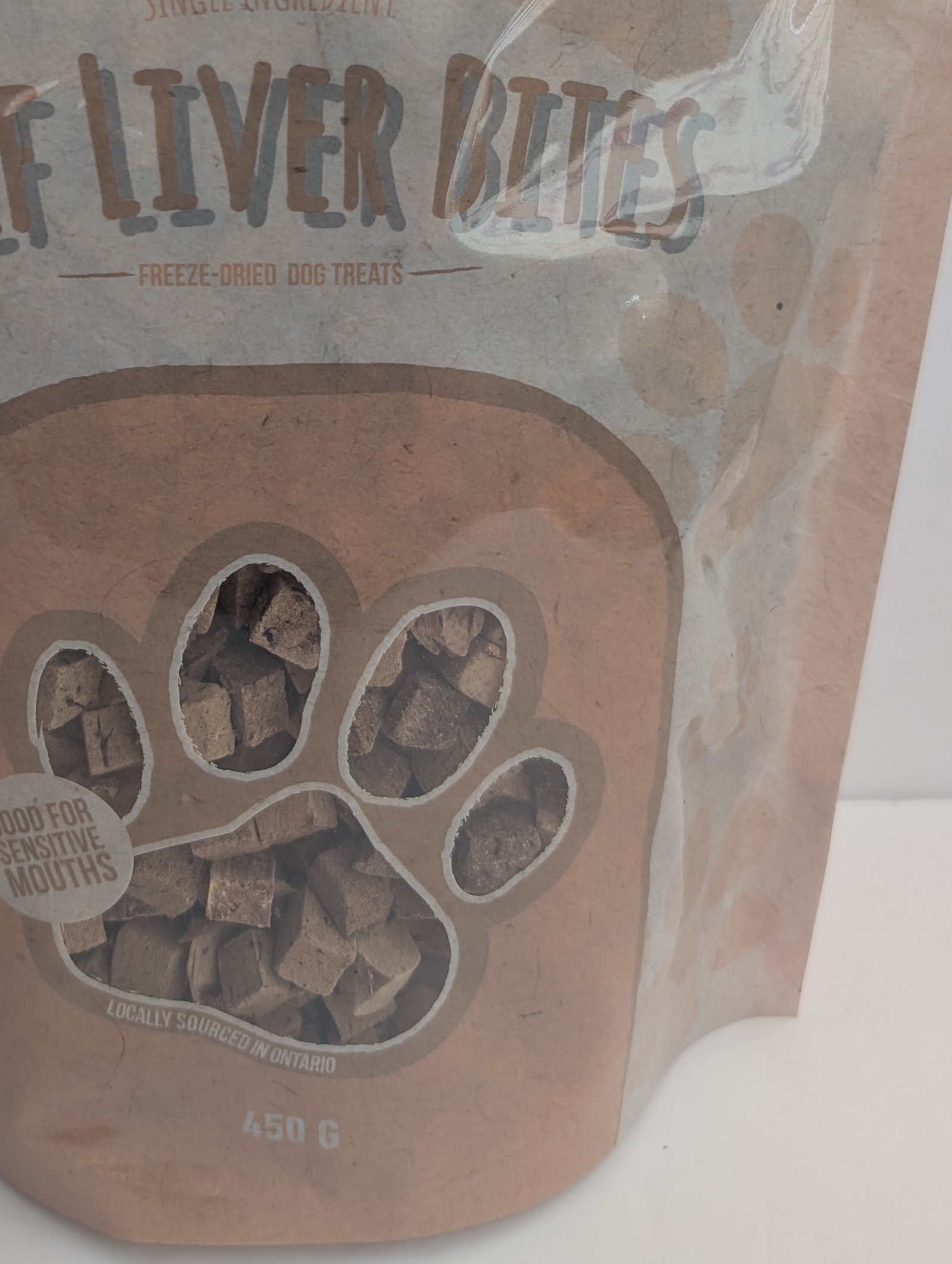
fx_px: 1683
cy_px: 181
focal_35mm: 46
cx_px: 276
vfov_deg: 38.9
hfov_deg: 31.2
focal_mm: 6.9
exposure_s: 1/29.2
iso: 40
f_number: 1.68
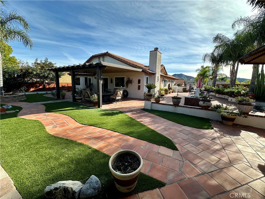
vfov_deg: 85.7
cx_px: 132
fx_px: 107
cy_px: 100
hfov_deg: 102.1
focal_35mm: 14
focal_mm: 2.22
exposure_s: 1/785
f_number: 2.2
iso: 40
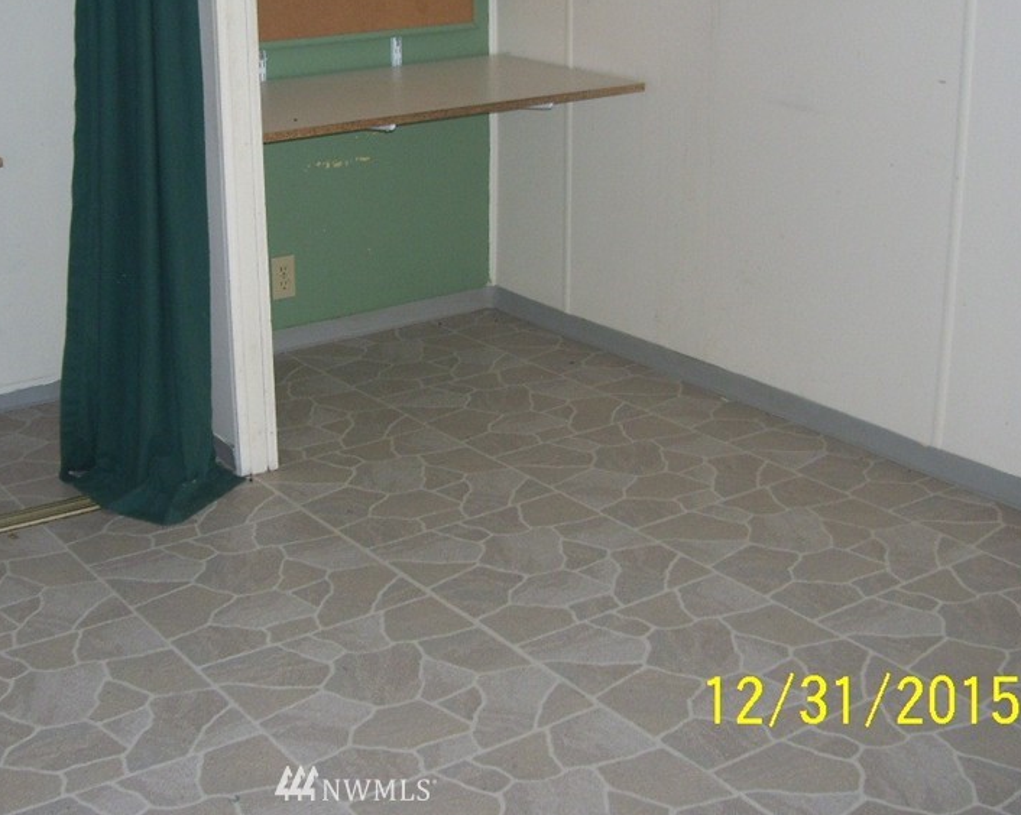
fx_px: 1540
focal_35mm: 51
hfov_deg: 36.4
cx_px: 356
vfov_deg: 29.5
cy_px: 283
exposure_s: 1/60
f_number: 2.7
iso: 100
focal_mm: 6
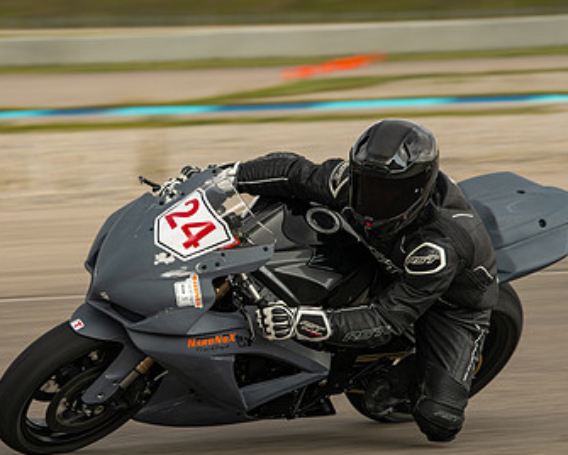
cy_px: 310
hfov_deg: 5.9
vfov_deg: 4.8
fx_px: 5463
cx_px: 198
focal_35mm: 325
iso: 180
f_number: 9
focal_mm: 200
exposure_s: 1/160
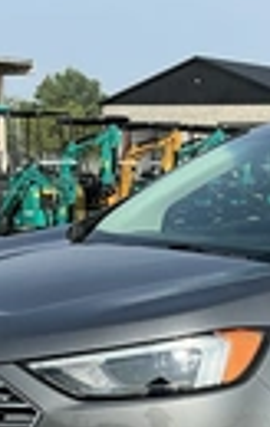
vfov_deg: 22.4
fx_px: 1064
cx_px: 313
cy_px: 355
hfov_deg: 14.1
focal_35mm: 91
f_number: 1.8
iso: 25
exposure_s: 1/1342
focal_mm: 3
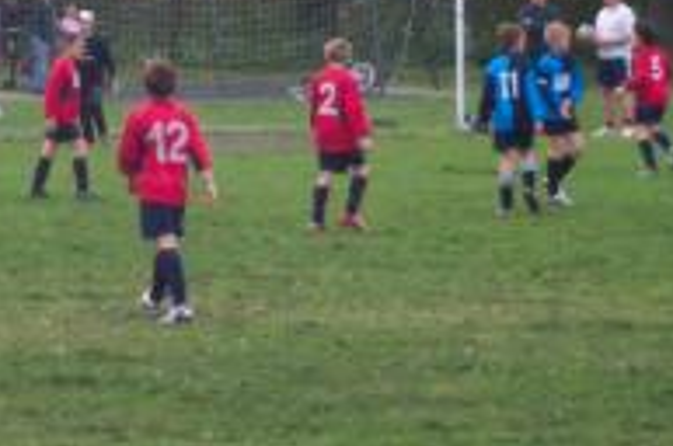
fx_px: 6513
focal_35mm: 349
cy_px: -91
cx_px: -10
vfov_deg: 3.9
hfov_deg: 5.9
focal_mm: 21.2
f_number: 4.7
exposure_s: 1/250
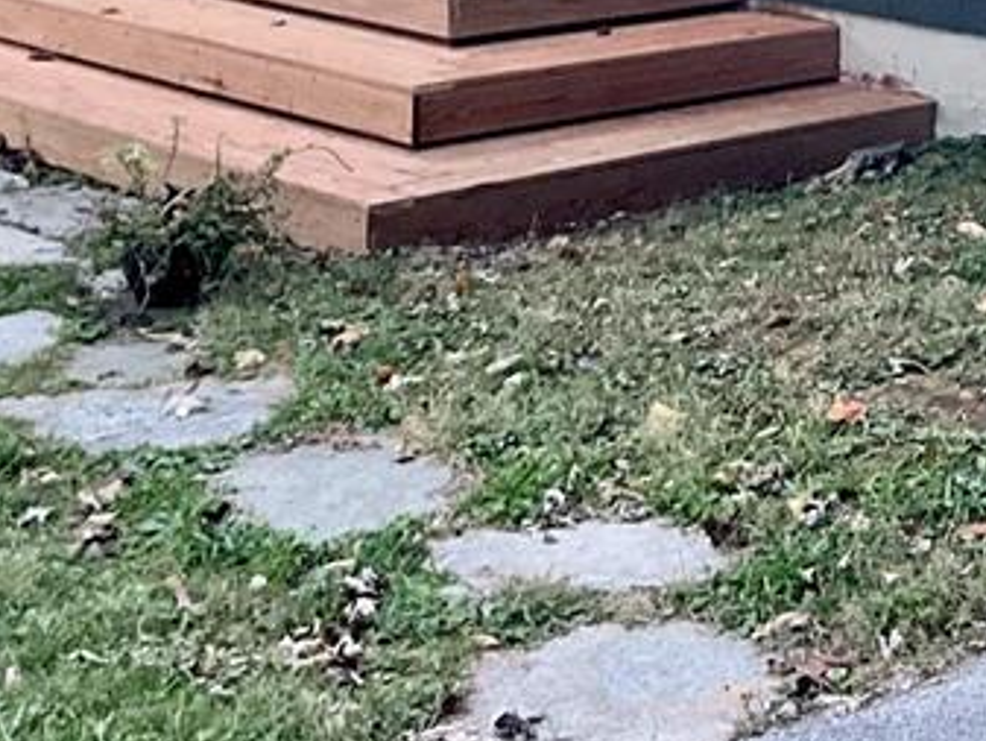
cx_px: 878
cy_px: -176
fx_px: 2507
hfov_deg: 21.8
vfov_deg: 16.1
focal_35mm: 88
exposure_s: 1/49
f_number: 1.8
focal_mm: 3
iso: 320
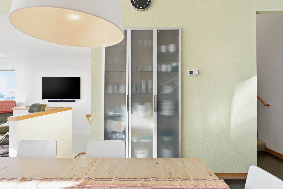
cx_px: 142
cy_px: 94
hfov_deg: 81.2
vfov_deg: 59.5
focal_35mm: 21
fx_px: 165
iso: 800
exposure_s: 1/40
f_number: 10
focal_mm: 14
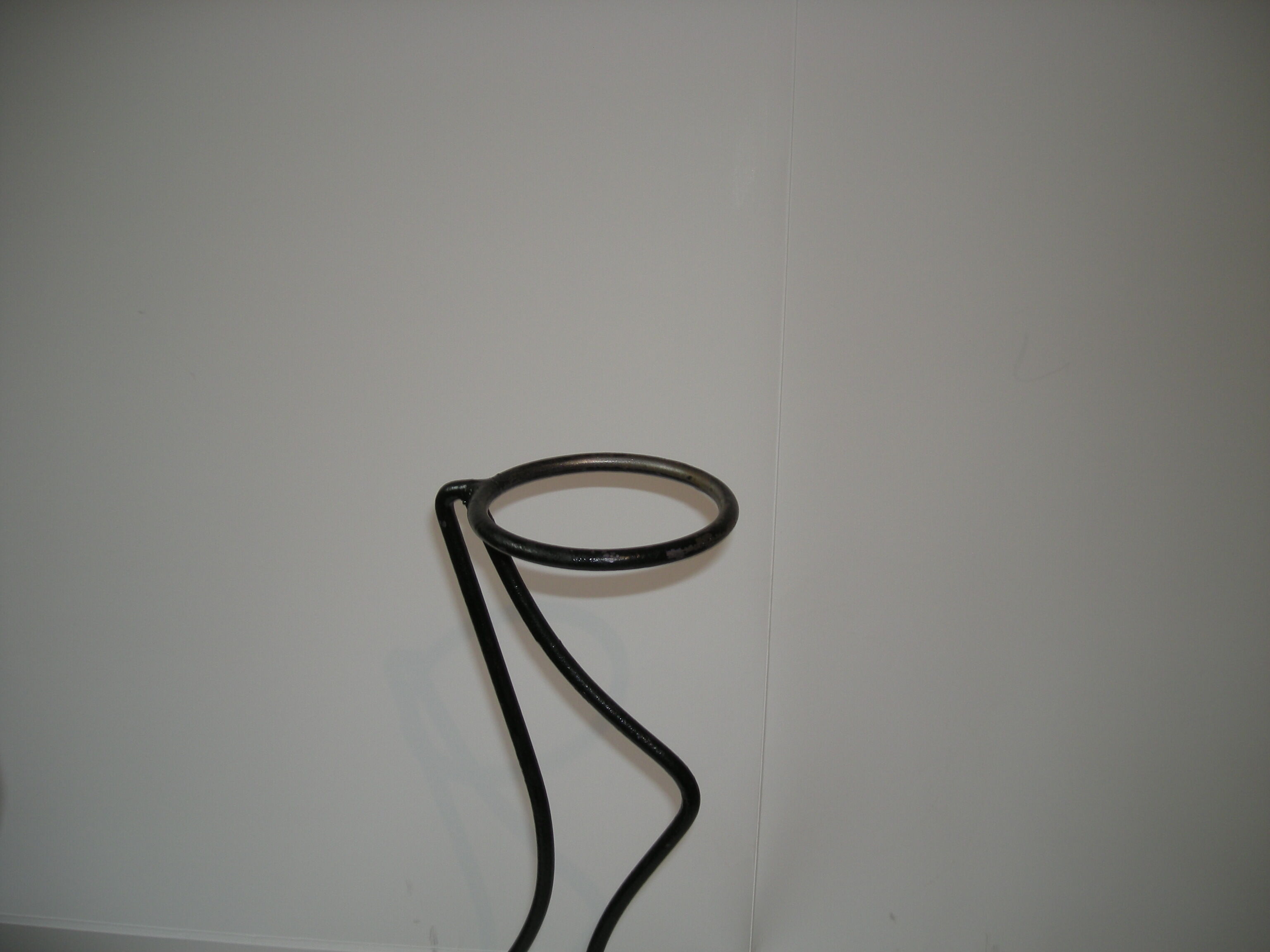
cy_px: 476
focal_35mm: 35
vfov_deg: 40.7
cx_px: 635
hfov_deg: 52.6
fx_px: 1284
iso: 50
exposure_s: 1/51.5
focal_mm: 5.7
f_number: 2.8
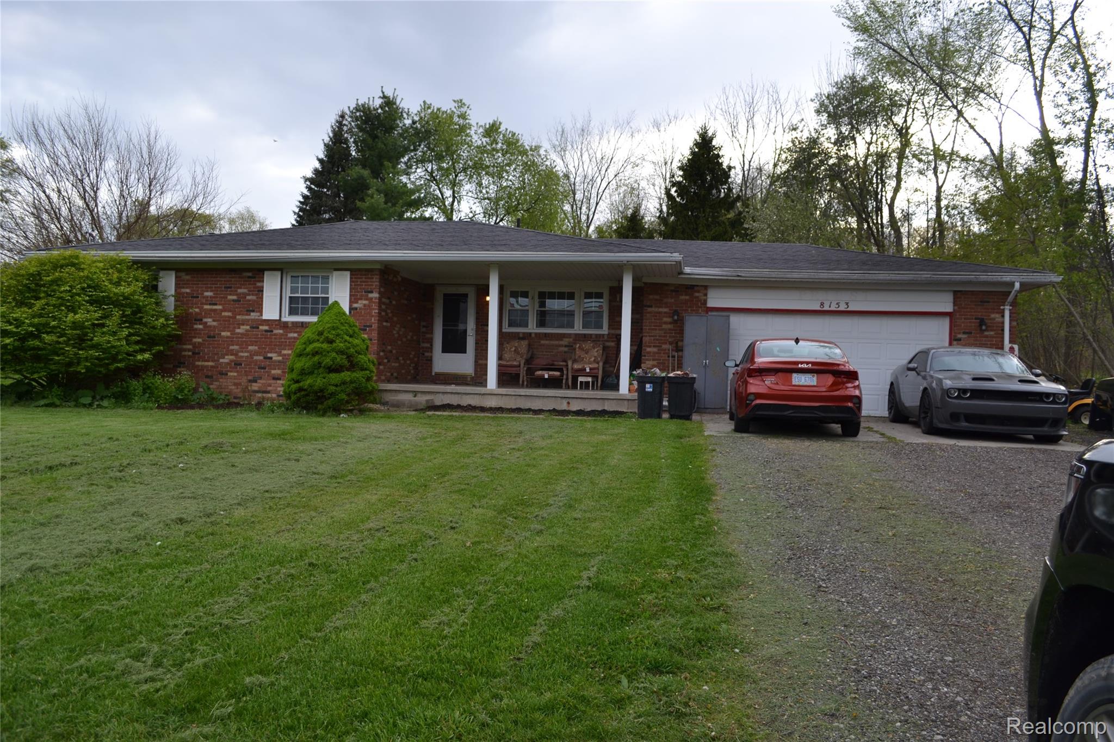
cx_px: 557
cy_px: 371
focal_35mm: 27
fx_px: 835
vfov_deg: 47.9
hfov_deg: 67.4
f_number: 5
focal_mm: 18
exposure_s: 1/100
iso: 100
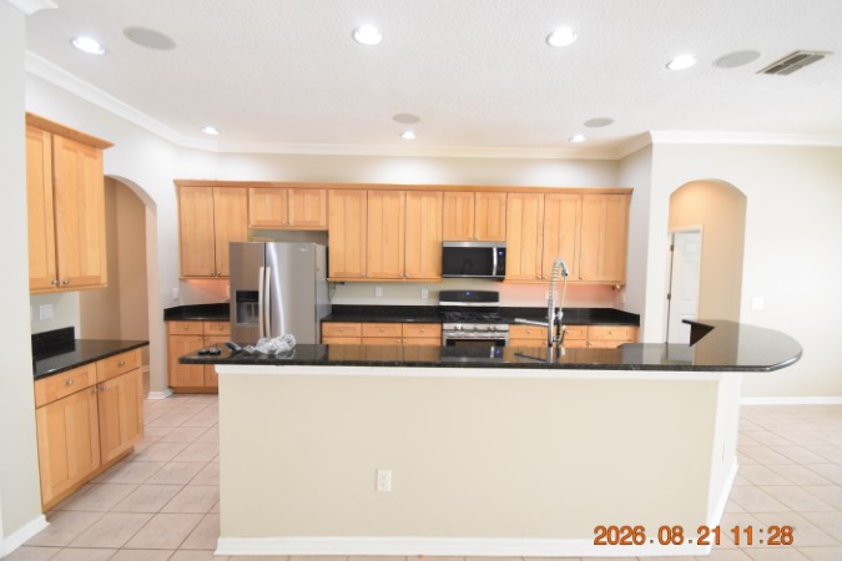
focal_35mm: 16
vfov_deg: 73.7
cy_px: 282
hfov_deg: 96.7
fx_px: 374
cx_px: 429
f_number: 3.5
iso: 1600
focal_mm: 10
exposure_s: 1/60
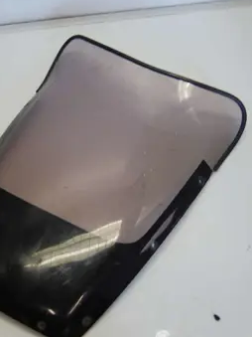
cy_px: 172
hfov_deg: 24.3
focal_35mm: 60
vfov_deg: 32.2
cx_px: 79
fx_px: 583
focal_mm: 26
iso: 400
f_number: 4.5
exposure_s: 1/80
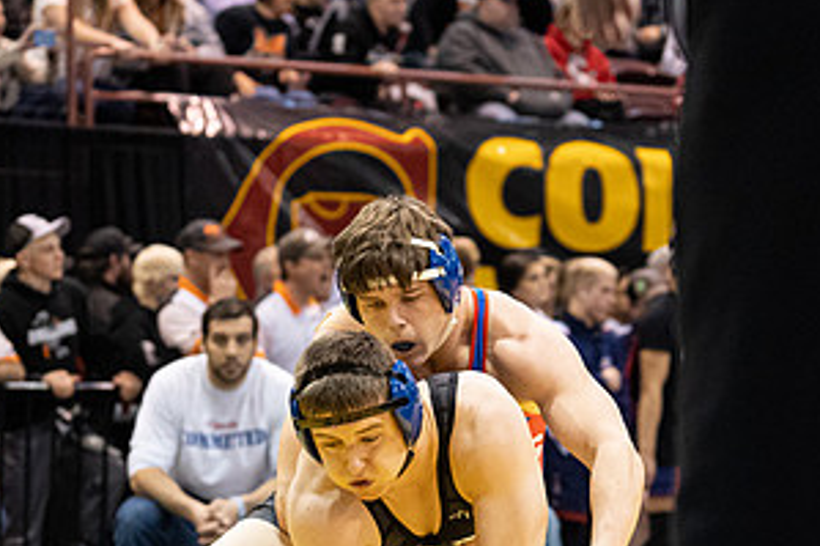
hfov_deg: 10.5
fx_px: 4462
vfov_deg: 7.0
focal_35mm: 196
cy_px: 405
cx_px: 450
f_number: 4
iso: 8000
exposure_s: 1/500
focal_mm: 101
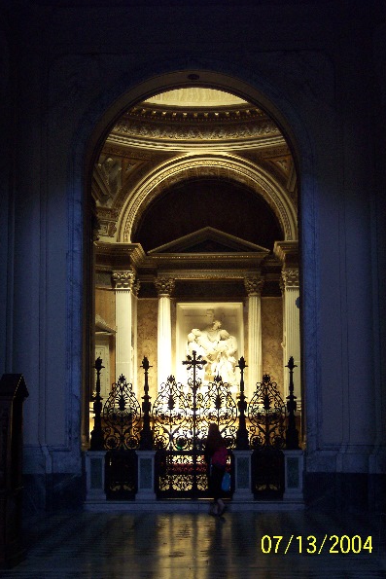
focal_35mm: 66
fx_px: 1061
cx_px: 201
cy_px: 291
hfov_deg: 20.6
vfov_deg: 30.5
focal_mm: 13.3
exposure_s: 1/20
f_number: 3.4
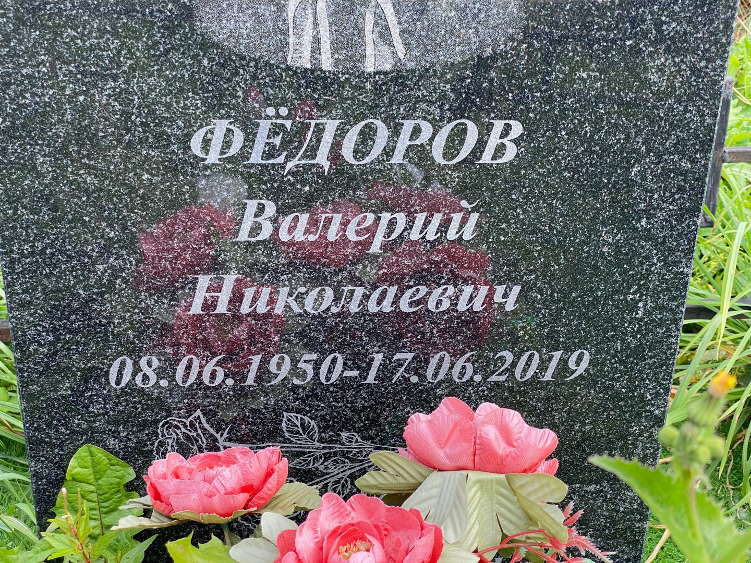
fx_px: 1128
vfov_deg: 28.0
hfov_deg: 36.8
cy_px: 282
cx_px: 376
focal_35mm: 52
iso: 20
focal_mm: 6
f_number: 2
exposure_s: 1/250
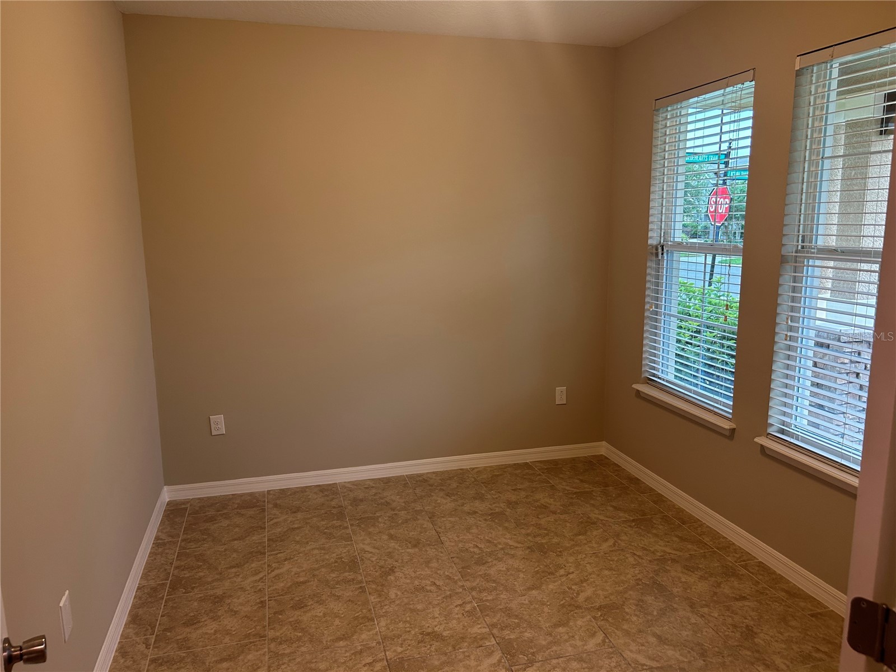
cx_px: 448
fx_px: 673
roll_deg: +0.3
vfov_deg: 53.1
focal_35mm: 26
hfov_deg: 67.3
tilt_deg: -10.3
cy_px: 336
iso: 125
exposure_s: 1/60
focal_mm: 5.7
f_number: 1.5
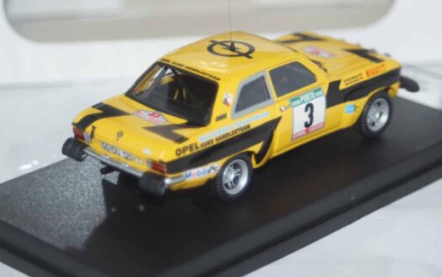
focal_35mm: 141
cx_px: 252
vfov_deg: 9.3
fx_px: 1698
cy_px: 113
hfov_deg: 14.8
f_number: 5.6
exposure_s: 1/160
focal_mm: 80
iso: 500
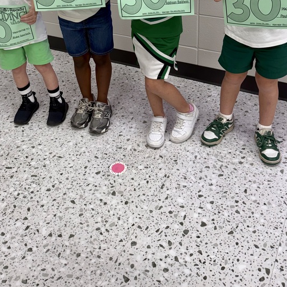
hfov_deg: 40.9
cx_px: 129
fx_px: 385
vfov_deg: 38.9
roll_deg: +3.3
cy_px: 47
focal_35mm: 41
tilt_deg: -24.5
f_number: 1.78
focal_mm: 6.76
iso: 125
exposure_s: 1/120
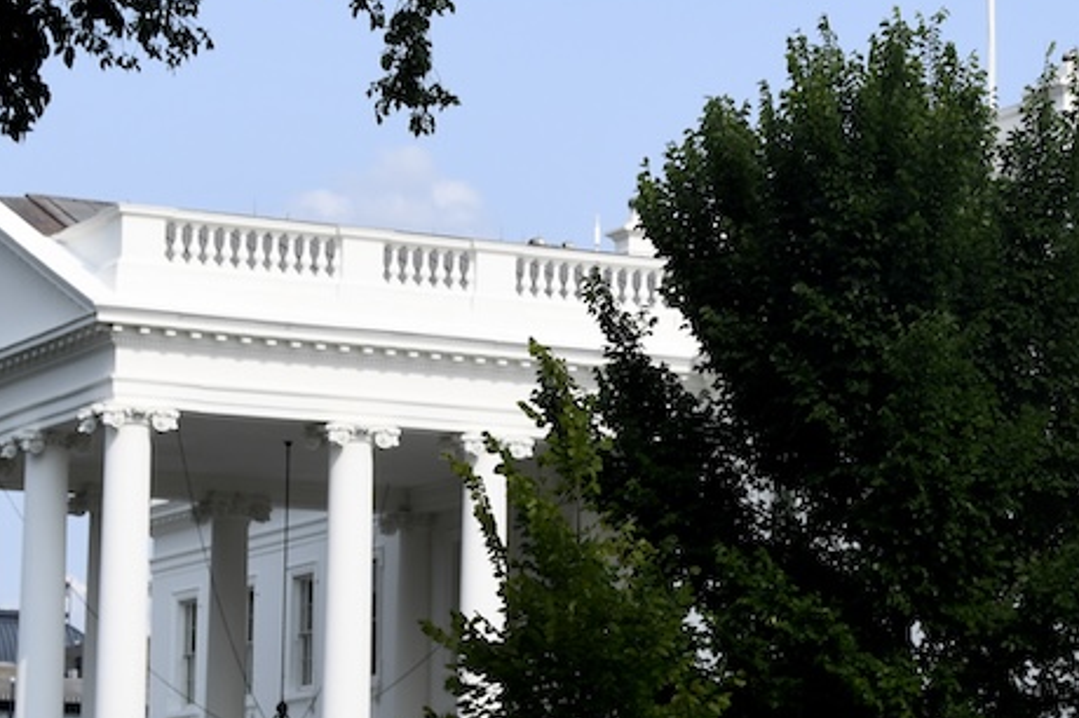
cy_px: 452
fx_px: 4223
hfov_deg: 14.5
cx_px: 901
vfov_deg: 9.7
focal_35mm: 141
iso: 64
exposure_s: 1/200
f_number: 7.1
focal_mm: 36
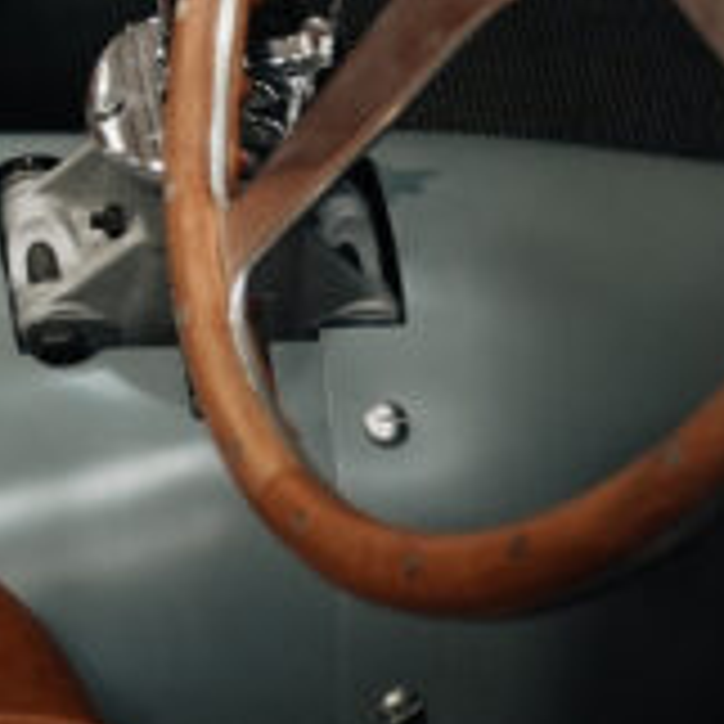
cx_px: -605
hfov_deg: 8.1
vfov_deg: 7.9
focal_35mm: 207
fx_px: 4898
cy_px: -886
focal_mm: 28
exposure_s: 1/50
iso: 400
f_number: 2.8
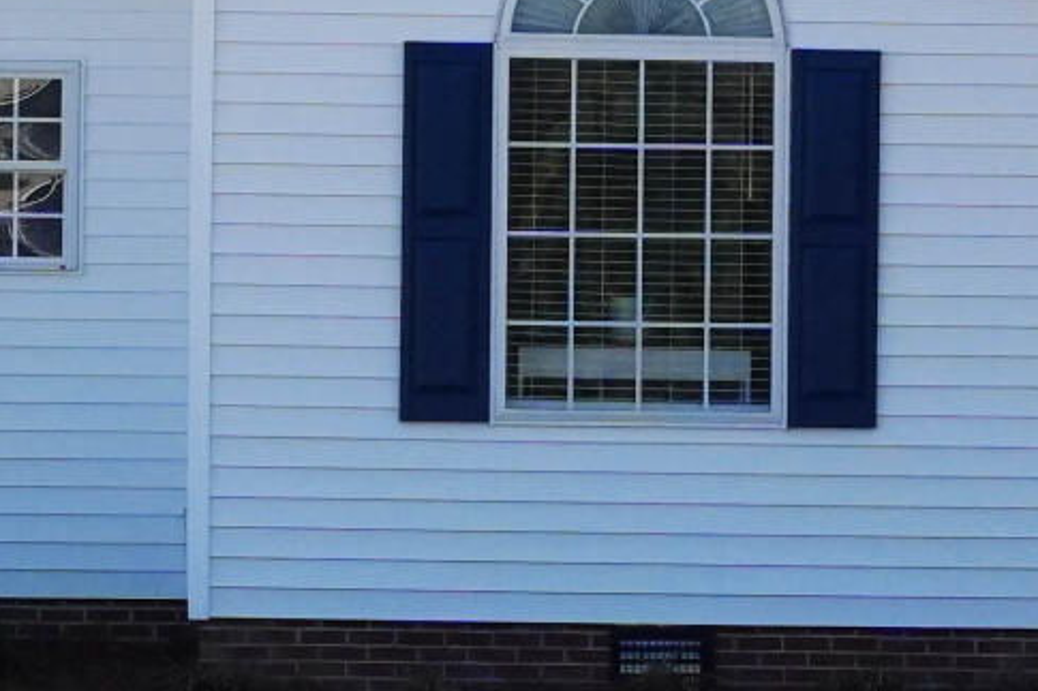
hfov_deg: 8.8
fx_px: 6716
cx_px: 708
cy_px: 94
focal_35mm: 233
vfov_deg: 5.9
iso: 800
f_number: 3.2
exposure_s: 1/8000
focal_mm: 25.1
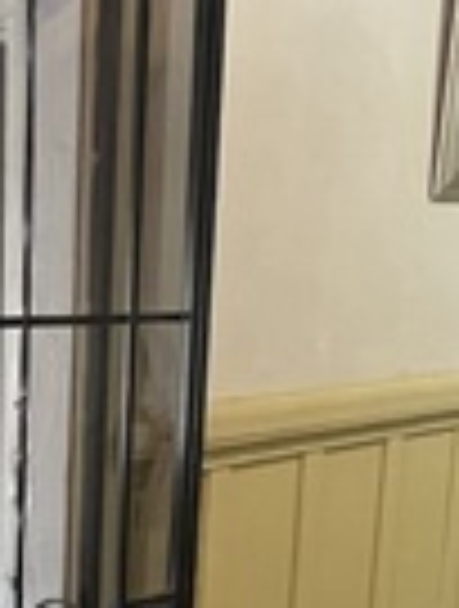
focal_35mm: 64
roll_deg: +1.0
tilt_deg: -12.3
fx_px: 1126
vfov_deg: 29.0
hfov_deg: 21.0
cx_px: -135
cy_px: 543
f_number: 1.8
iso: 1000
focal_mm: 1.57
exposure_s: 1/60
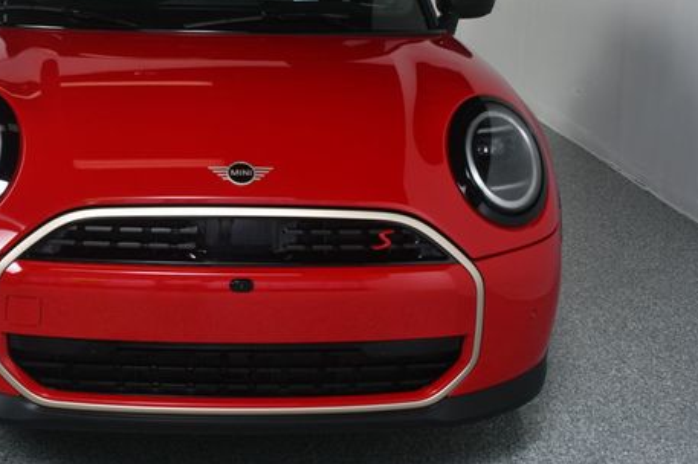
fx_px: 1085
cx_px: 220
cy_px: 143
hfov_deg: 35.2
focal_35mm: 56
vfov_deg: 24.0
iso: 100
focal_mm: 27
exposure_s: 1/160
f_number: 13
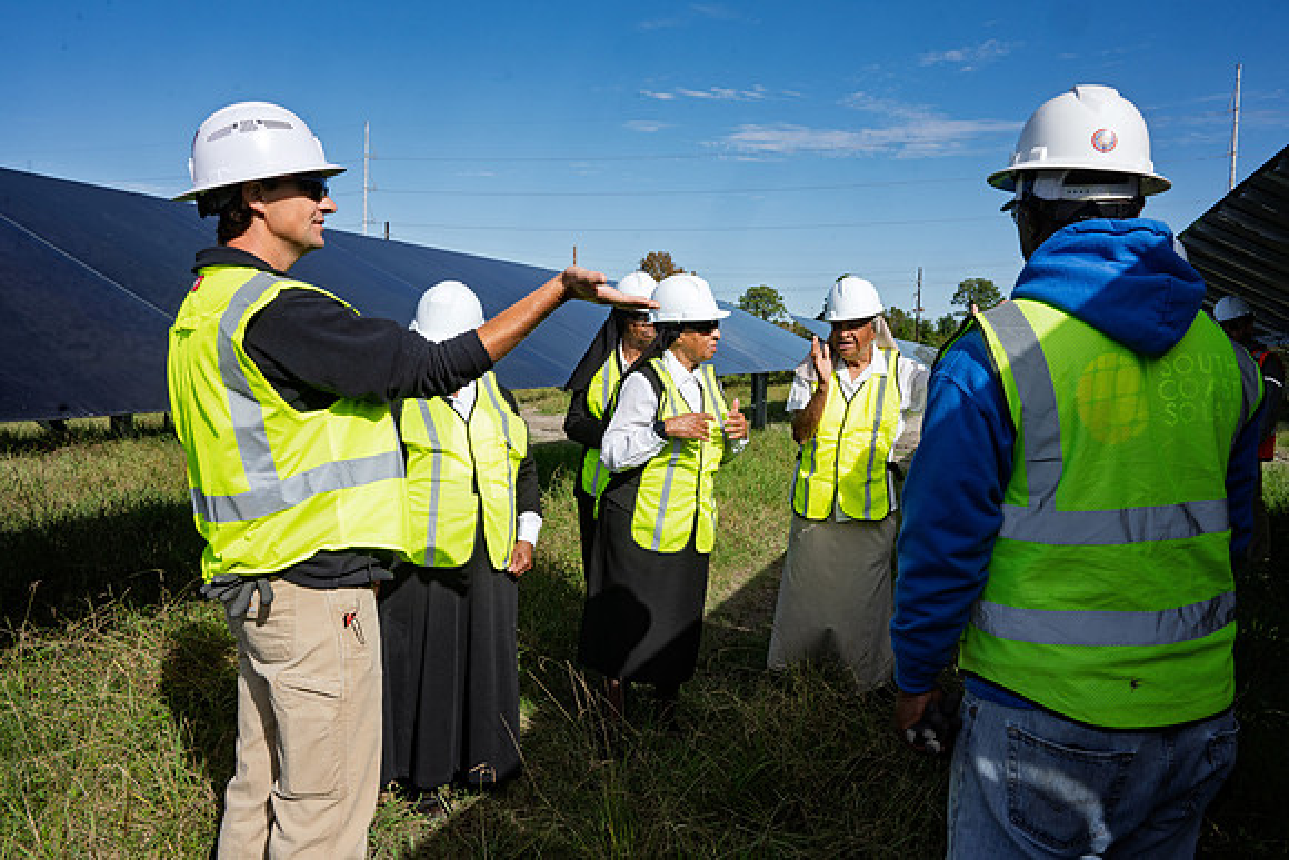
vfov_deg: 46.4
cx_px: 644
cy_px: 430
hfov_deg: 65.5
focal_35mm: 28
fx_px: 1003
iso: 200
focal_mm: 28
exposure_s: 1/320
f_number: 16
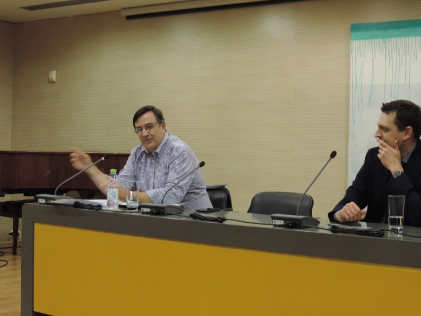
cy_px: 165
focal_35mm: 54
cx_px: 238
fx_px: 657
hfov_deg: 35.5
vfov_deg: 27.0
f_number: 3.5
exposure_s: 1/30
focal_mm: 8.3
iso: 400
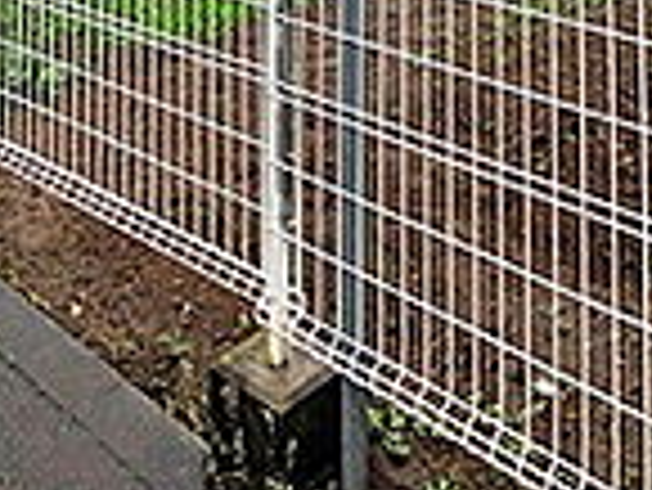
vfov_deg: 19.3
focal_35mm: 58
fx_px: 1093
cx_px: 256
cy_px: -387
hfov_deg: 33.1
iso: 187
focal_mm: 1.83
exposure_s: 1/100
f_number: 2.2
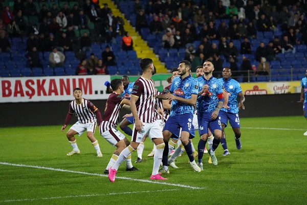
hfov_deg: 10.3
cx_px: 154
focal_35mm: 200
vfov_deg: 6.9
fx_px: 1705
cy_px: 102
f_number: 5.6
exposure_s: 1/1600
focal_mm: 200
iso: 12800
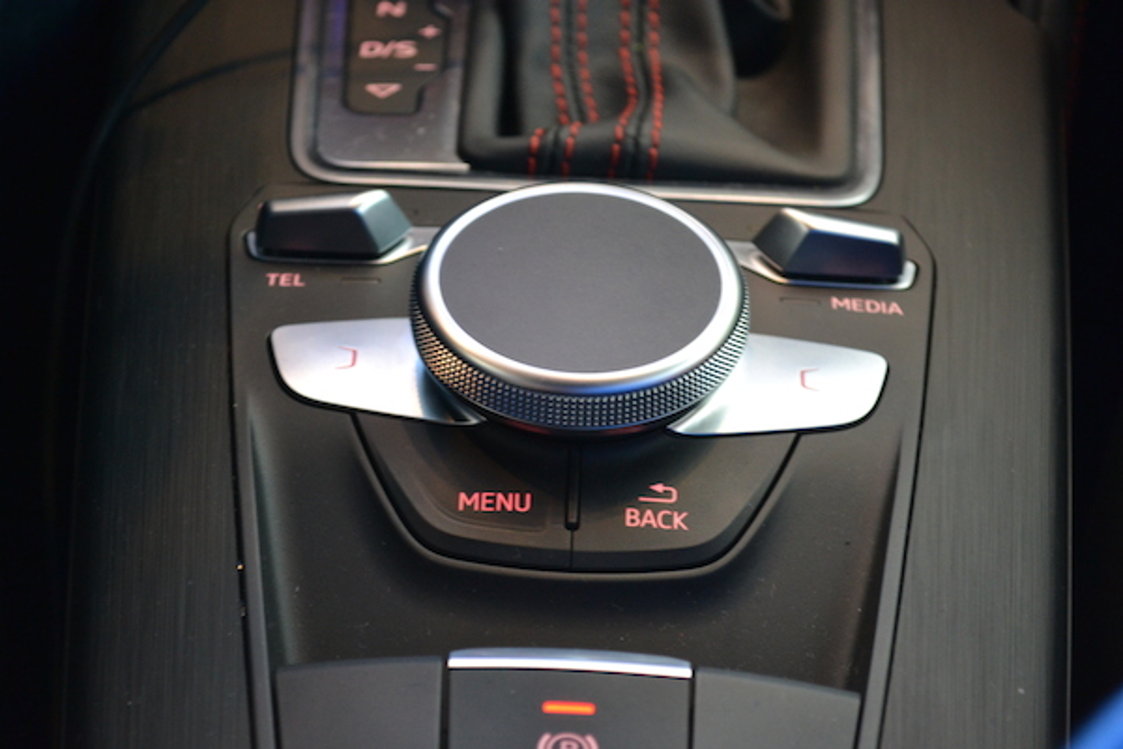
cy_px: 374
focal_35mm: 82
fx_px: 2573
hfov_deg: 24.6
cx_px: 562
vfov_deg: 16.6
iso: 1100
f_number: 5.6
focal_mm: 55
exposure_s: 1/15
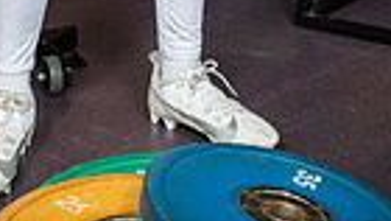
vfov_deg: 7.2
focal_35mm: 155
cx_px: 145
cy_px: -355
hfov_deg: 13.8
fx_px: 1608
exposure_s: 1/250
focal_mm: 46
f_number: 7.1
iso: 800
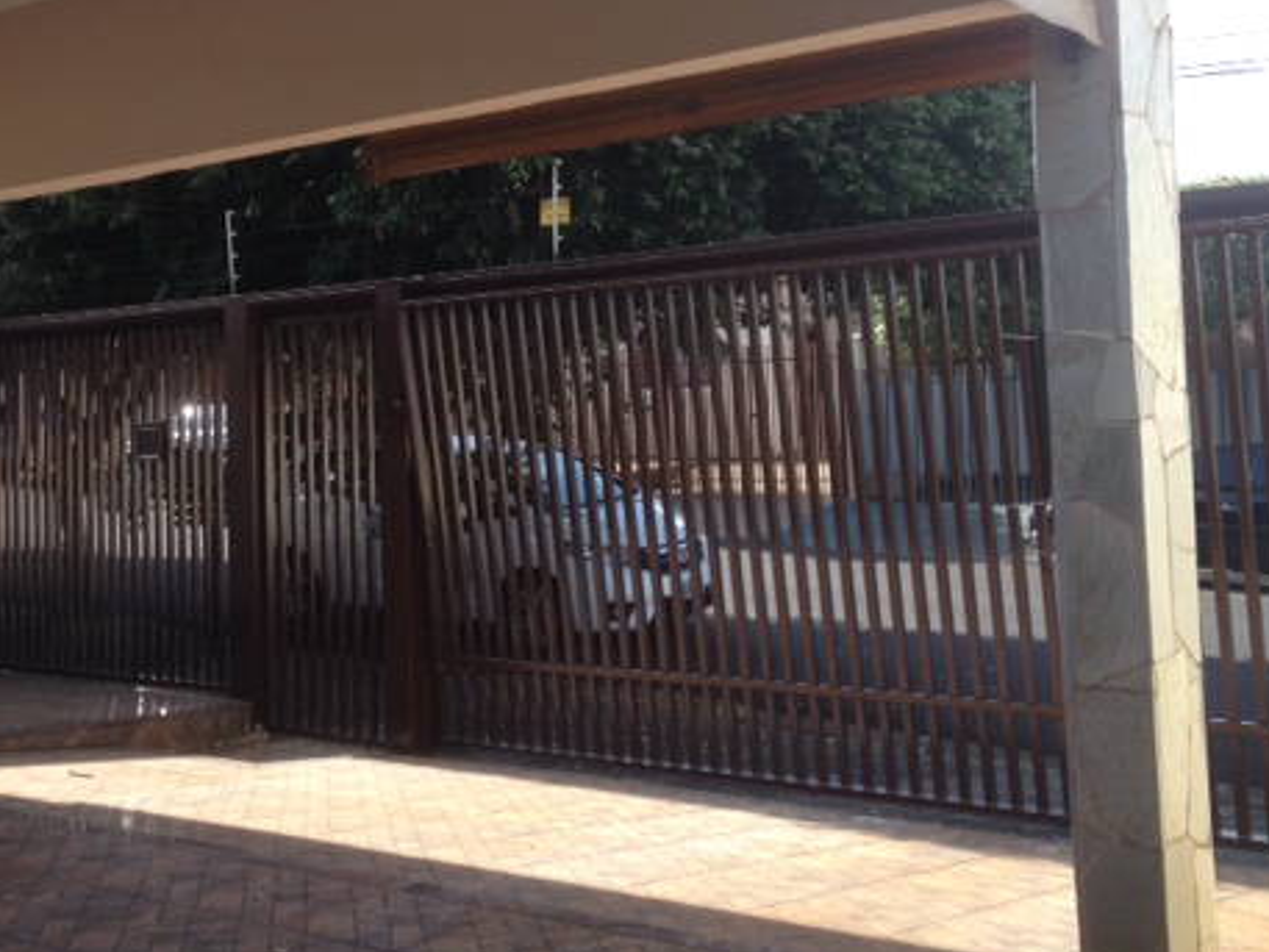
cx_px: 553
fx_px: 1797
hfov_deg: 38.8
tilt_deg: +0.7
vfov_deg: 29.6
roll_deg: +1.3
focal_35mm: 49
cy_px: 347
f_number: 2.4
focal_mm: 4.28
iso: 50
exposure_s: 1/386
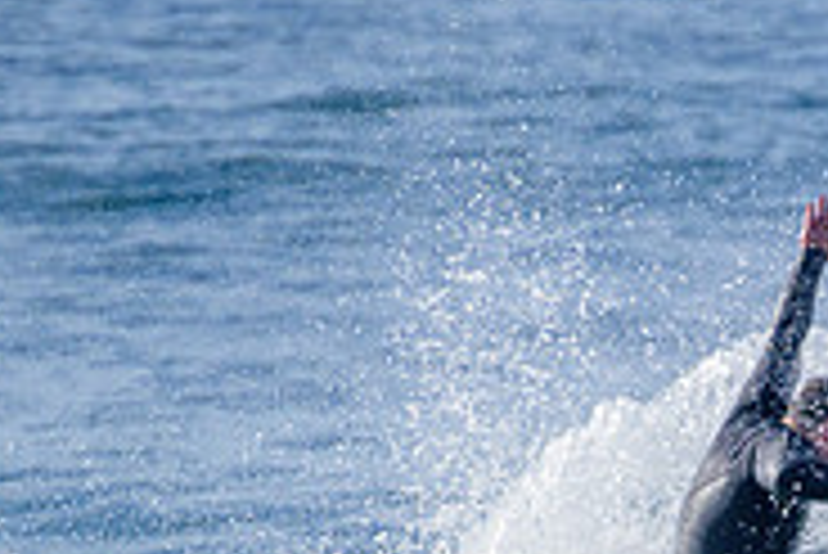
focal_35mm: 2523
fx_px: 58073
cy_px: 808
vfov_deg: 0.5
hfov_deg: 0.8
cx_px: 914
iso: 720
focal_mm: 800
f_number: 11
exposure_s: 1/2000
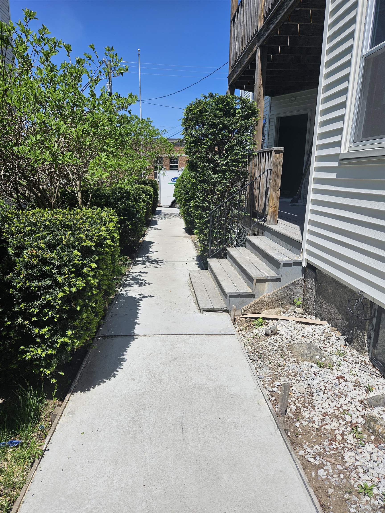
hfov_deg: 58.9
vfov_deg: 73.9
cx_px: 192
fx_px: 341
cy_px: 256
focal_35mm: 23
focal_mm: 5.4
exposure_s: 1/2905
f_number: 1.8
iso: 25
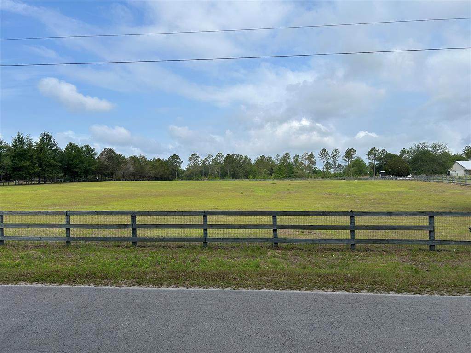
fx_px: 354
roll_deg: +0.1
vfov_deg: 53.1
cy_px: 176
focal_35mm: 26
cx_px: 236
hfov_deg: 67.3
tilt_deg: +1.0
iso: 50
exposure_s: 1/4444
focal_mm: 5.7
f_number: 1.5
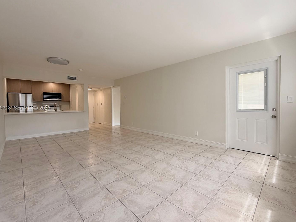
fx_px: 137
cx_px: 154
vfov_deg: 78.1
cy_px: 108
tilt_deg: -2.1
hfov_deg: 94.5
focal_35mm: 16
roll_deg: +0.5
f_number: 2.2
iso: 100
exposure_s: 1/121
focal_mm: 2.22
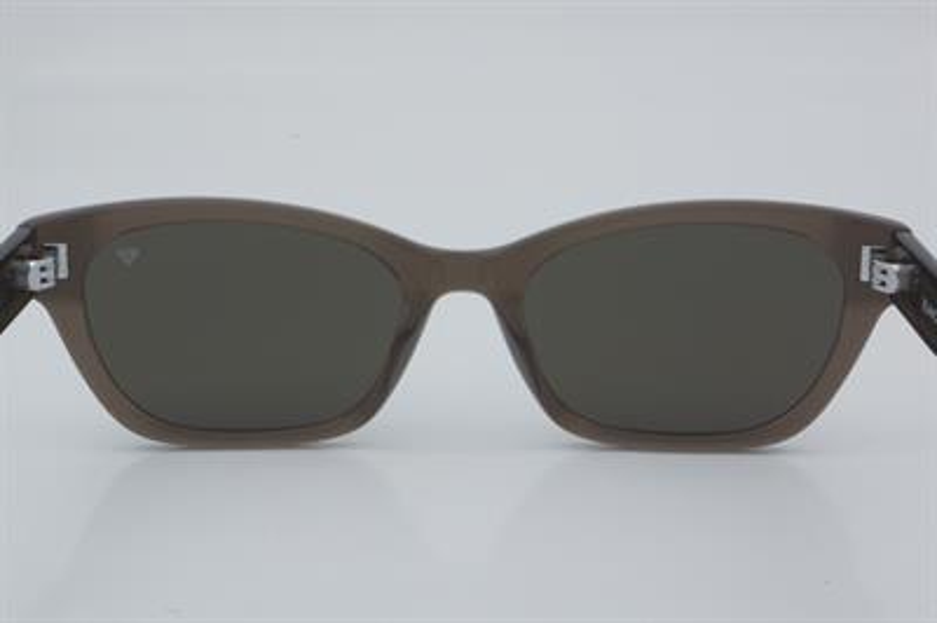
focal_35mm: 75
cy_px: 312
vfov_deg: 18.2
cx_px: 468
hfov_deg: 27.0
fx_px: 1950
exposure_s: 1/3
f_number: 32
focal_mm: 50
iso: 100
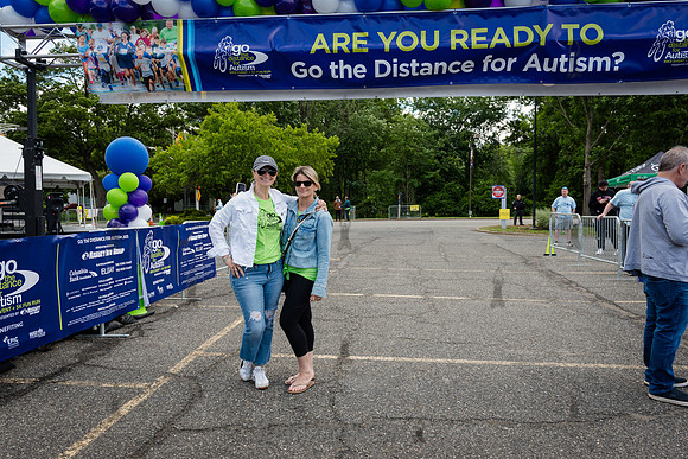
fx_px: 521
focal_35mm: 27
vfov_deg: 47.6
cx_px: 344
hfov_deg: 66.9
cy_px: 230
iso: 400
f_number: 6.3
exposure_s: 1/400
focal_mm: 27
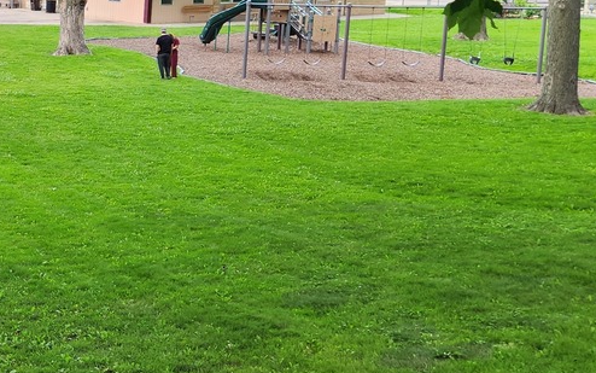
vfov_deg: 18.1
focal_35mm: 71
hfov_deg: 25.6
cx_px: -144
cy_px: 48
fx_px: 1154
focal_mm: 5.4
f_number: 1.8
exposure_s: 1/180
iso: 32
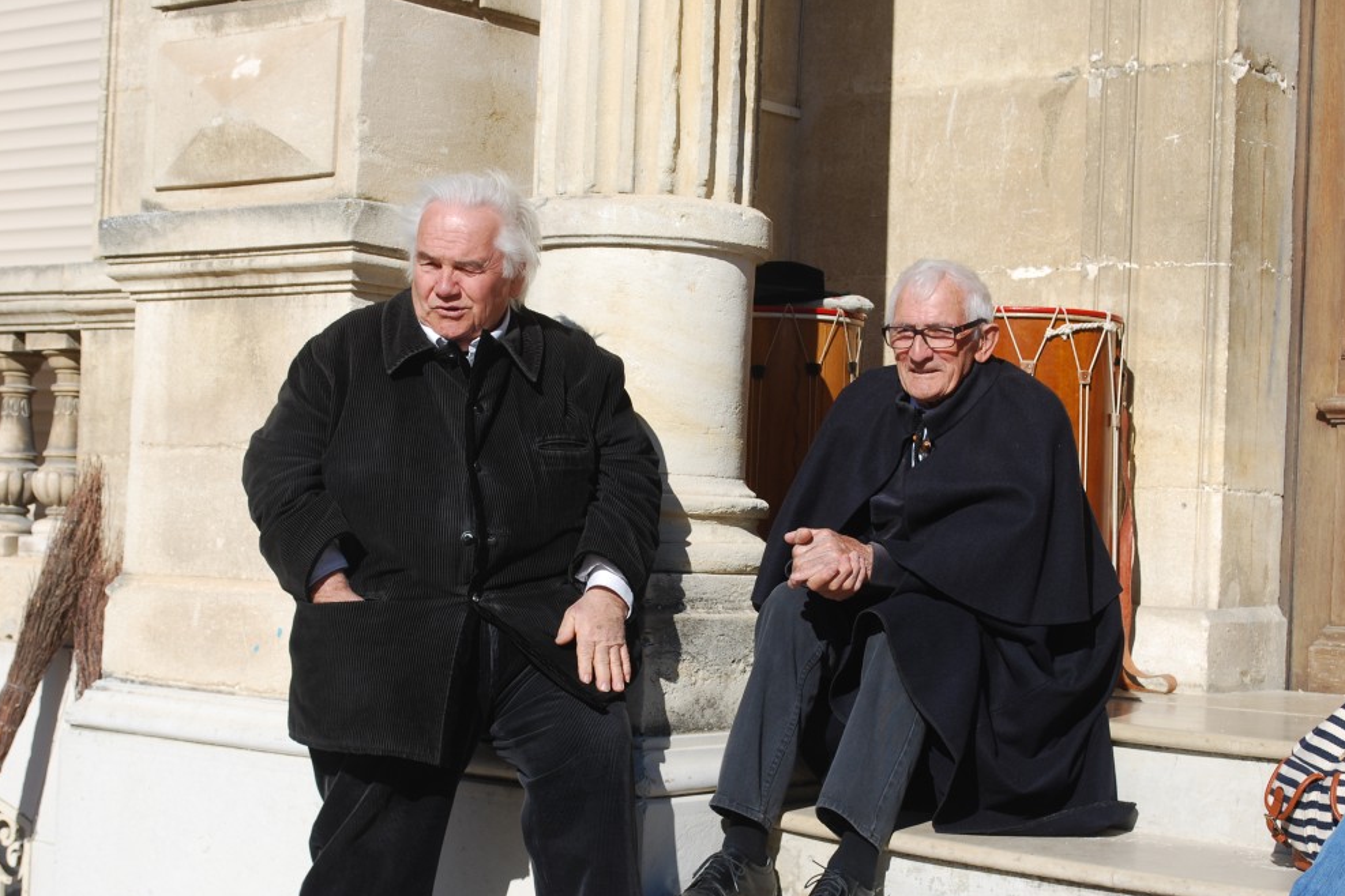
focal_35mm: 67
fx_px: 2503
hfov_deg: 30.1
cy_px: 451
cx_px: 679
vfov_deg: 20.3
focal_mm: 44
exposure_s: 1/250
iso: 100
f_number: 8
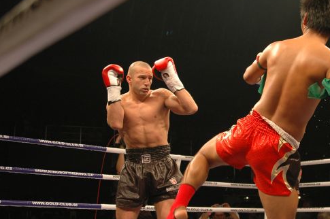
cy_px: 133
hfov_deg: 32.9
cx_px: 214
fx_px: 555
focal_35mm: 61
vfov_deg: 22.3
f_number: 2.8
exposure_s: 1/400
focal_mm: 31
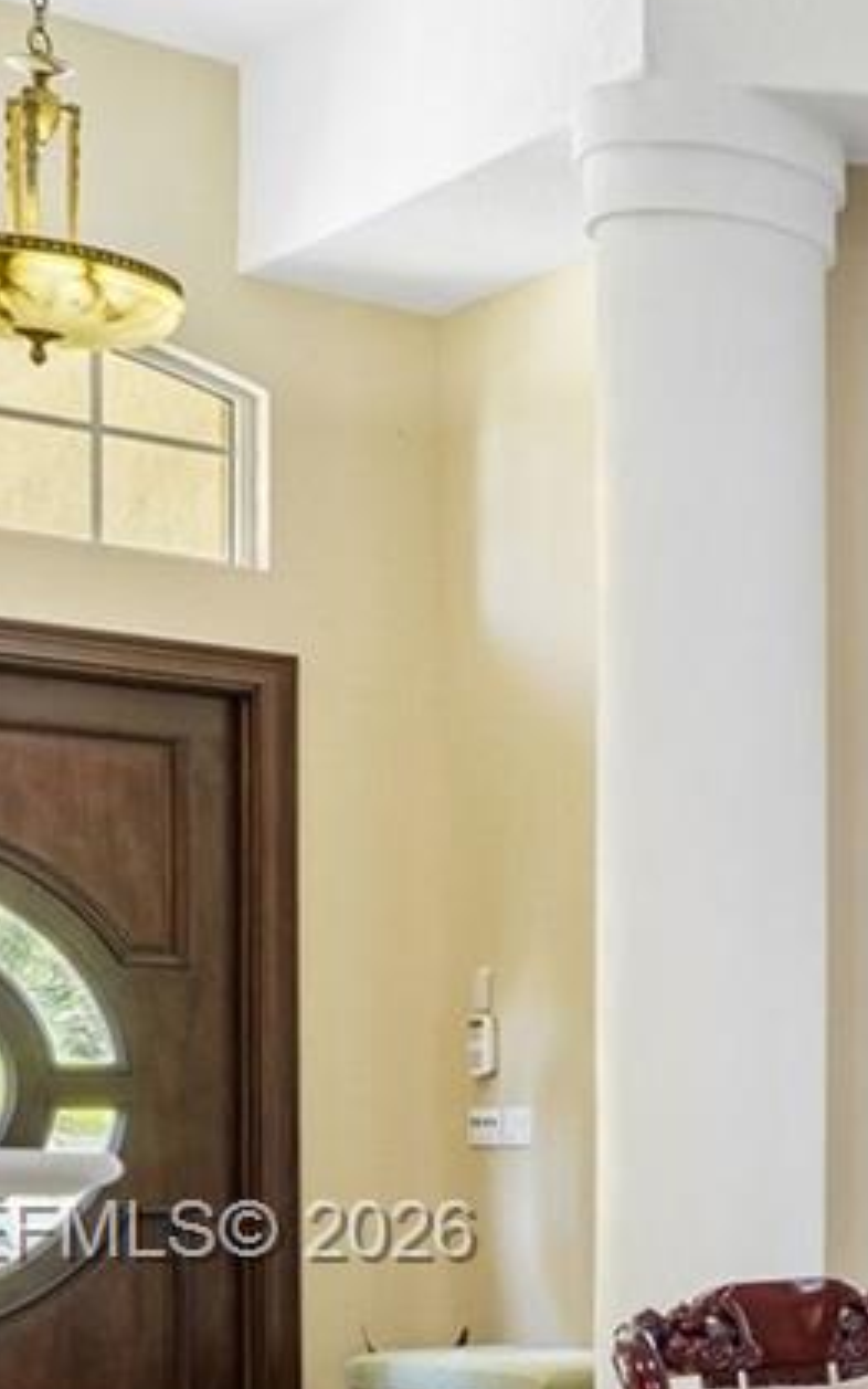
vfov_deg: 26.9
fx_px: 2800
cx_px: 2094
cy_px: 1237
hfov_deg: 13.1
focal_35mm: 74
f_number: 9
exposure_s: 1/3.33
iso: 200
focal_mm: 19
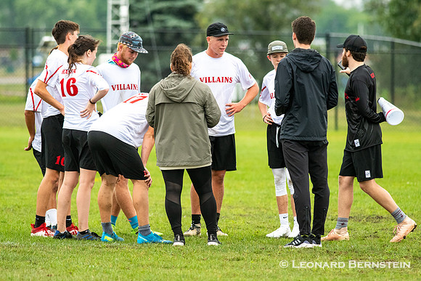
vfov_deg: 2.9
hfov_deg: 4.3
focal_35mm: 478
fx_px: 5591
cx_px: 197
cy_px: 149
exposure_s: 1/1600
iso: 1600
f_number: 5
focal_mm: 300
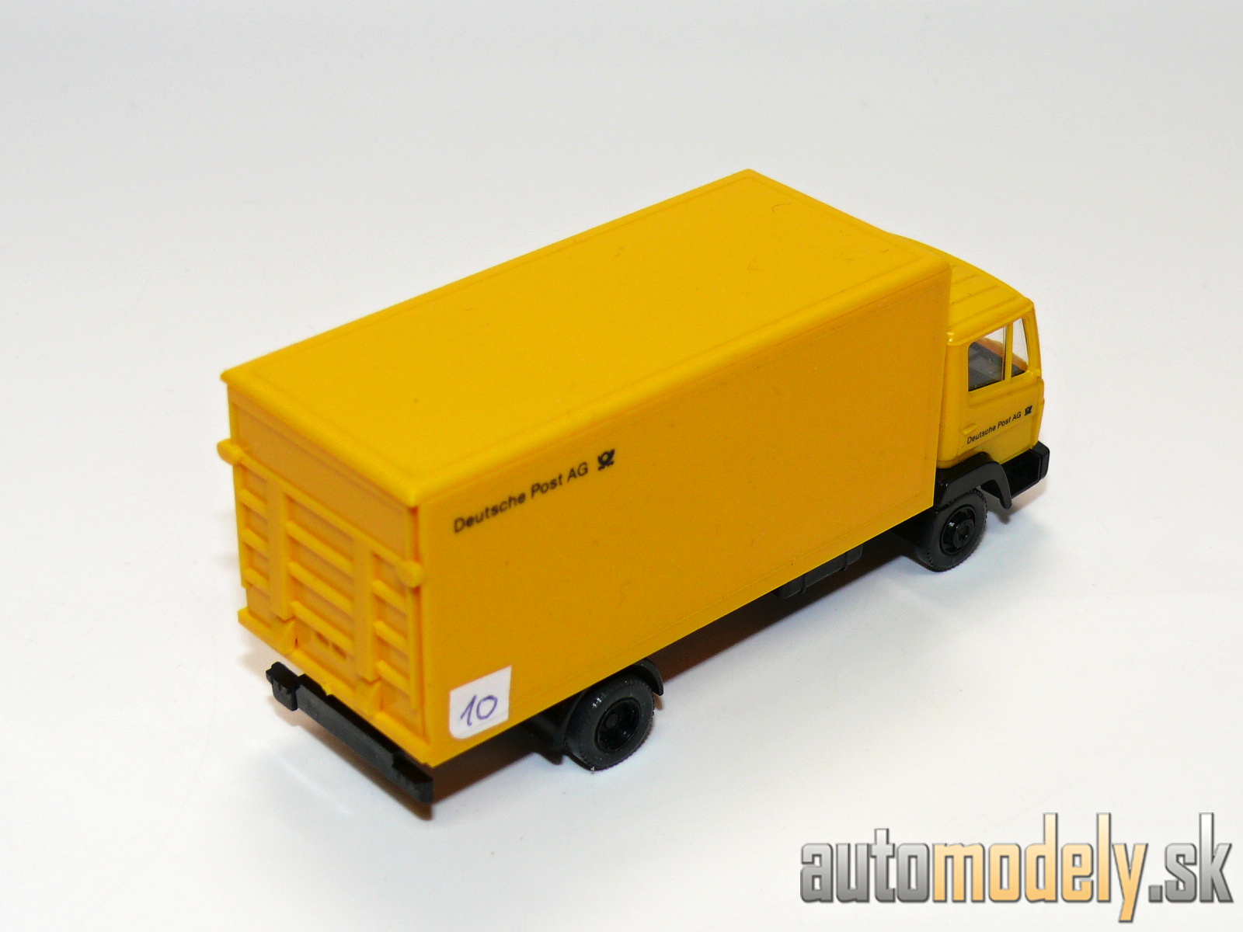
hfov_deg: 26.3
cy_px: 466
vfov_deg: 19.9
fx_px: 2657
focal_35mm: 74
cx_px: 622
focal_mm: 11.1
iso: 100
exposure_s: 1/30
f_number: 4
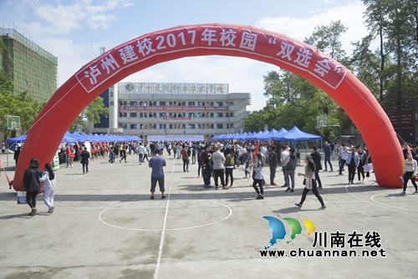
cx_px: 209
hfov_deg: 67.4
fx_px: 314
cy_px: 140
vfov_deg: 48.0
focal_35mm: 27
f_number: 8
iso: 100
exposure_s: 1/160
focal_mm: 27
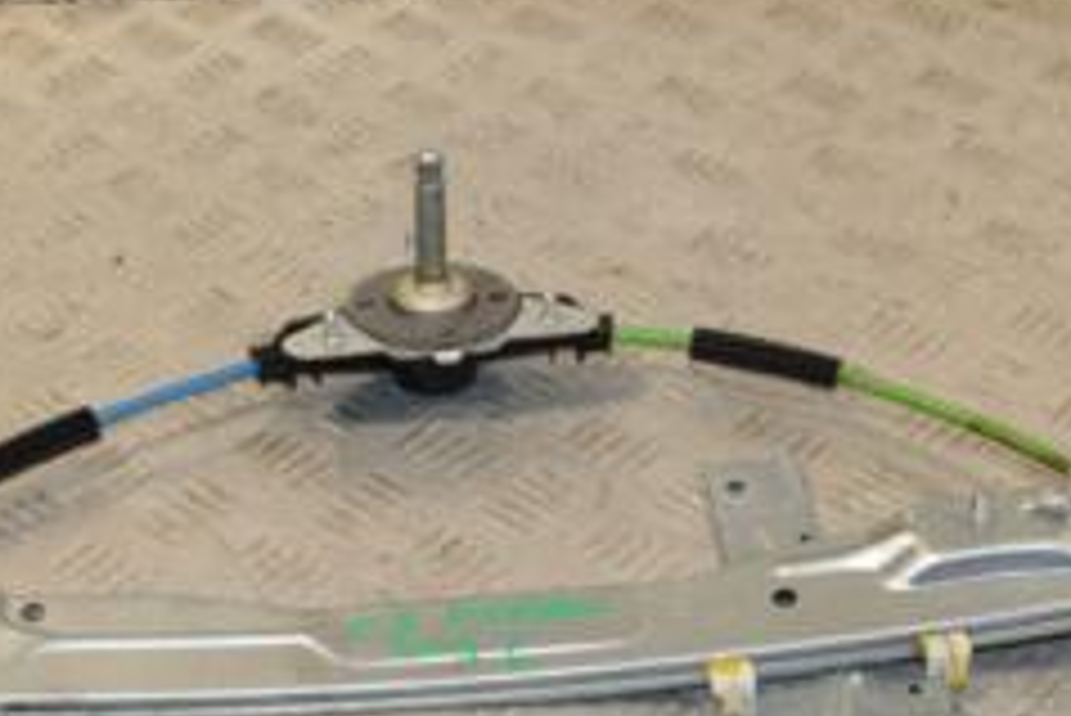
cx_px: 459
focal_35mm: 68
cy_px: 437
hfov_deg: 29.6
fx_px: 2024
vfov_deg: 20.0
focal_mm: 18
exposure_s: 1/200
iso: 800
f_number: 9
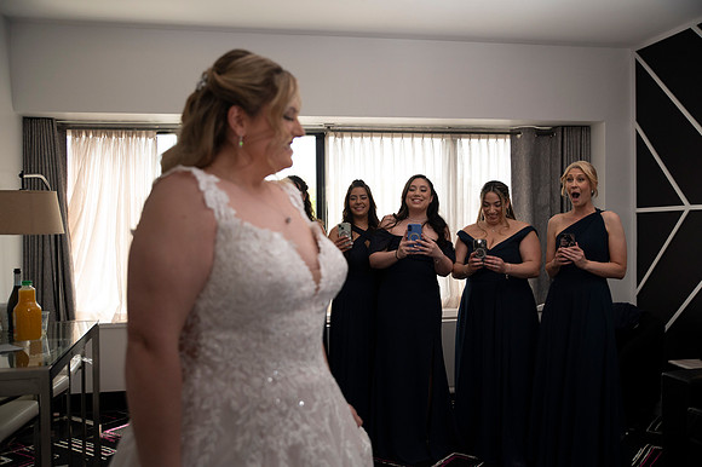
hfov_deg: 58.7
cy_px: 234
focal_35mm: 32
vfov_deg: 41.1
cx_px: 351
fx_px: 624
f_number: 2.8
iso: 1600
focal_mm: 32
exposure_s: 1/1600
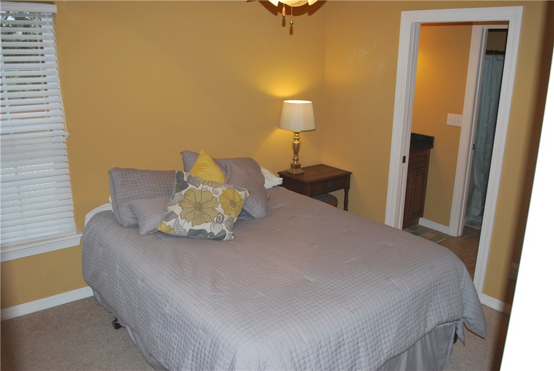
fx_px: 462
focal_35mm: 30
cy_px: 186
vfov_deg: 43.7
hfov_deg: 61.9
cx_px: 277
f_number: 3.8
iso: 200
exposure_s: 1/60
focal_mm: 20
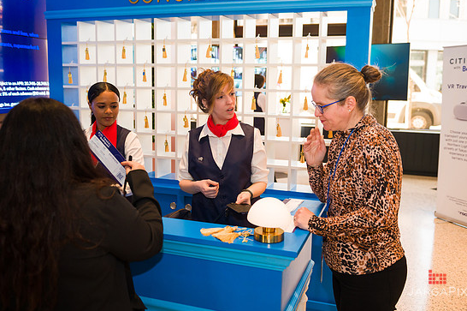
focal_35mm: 34
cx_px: 241
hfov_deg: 55.8
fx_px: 441
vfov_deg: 38.8
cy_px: 149
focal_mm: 32
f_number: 4
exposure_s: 1/200
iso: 1600
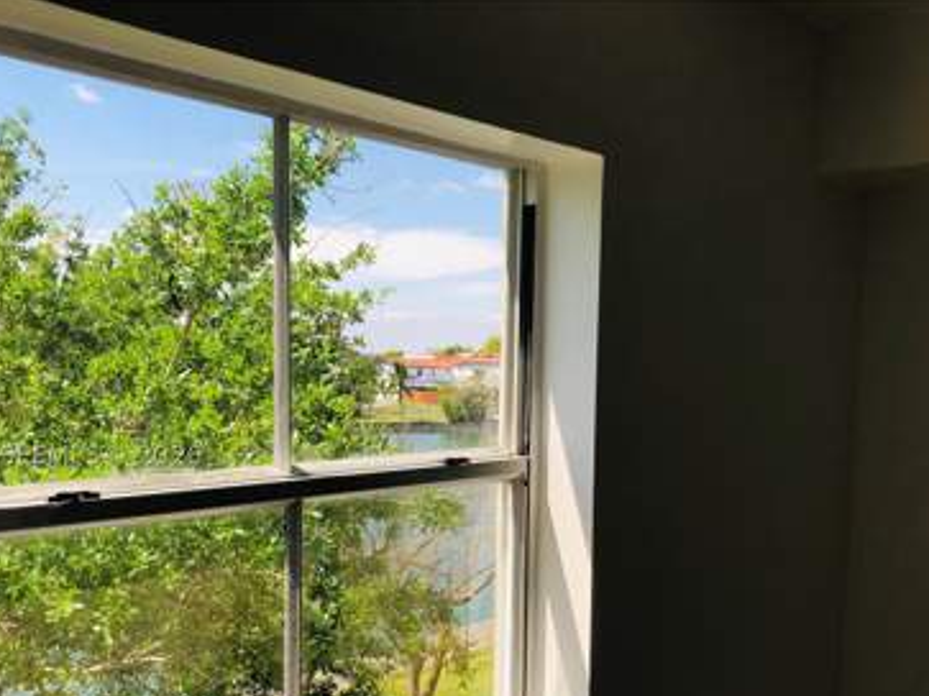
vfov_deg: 38.3
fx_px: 993
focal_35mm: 37
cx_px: 438
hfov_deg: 50.1
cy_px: 455
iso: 20
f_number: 1.8
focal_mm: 3.99
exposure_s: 1/716
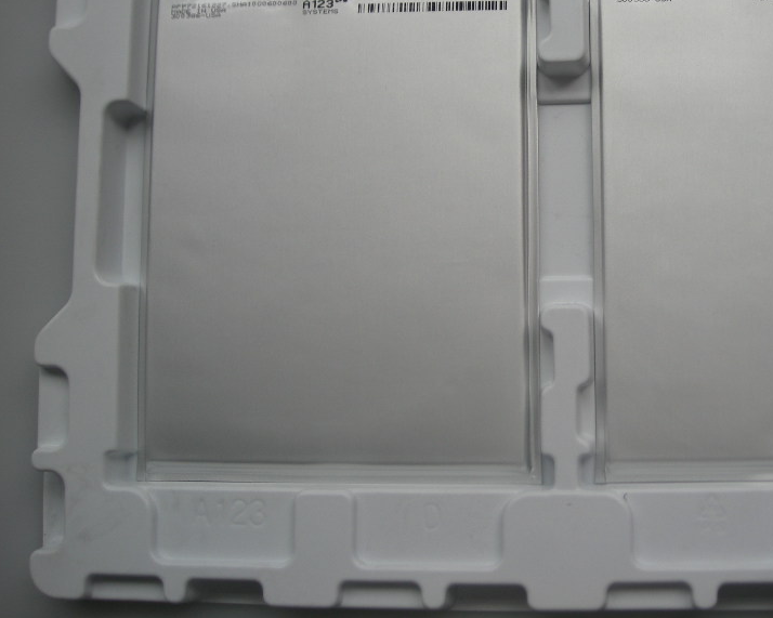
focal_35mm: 49
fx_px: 1121
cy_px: 205
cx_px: 536
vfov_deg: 30.6
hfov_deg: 37.5
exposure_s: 1/230
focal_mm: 5.7
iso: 64
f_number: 2.8
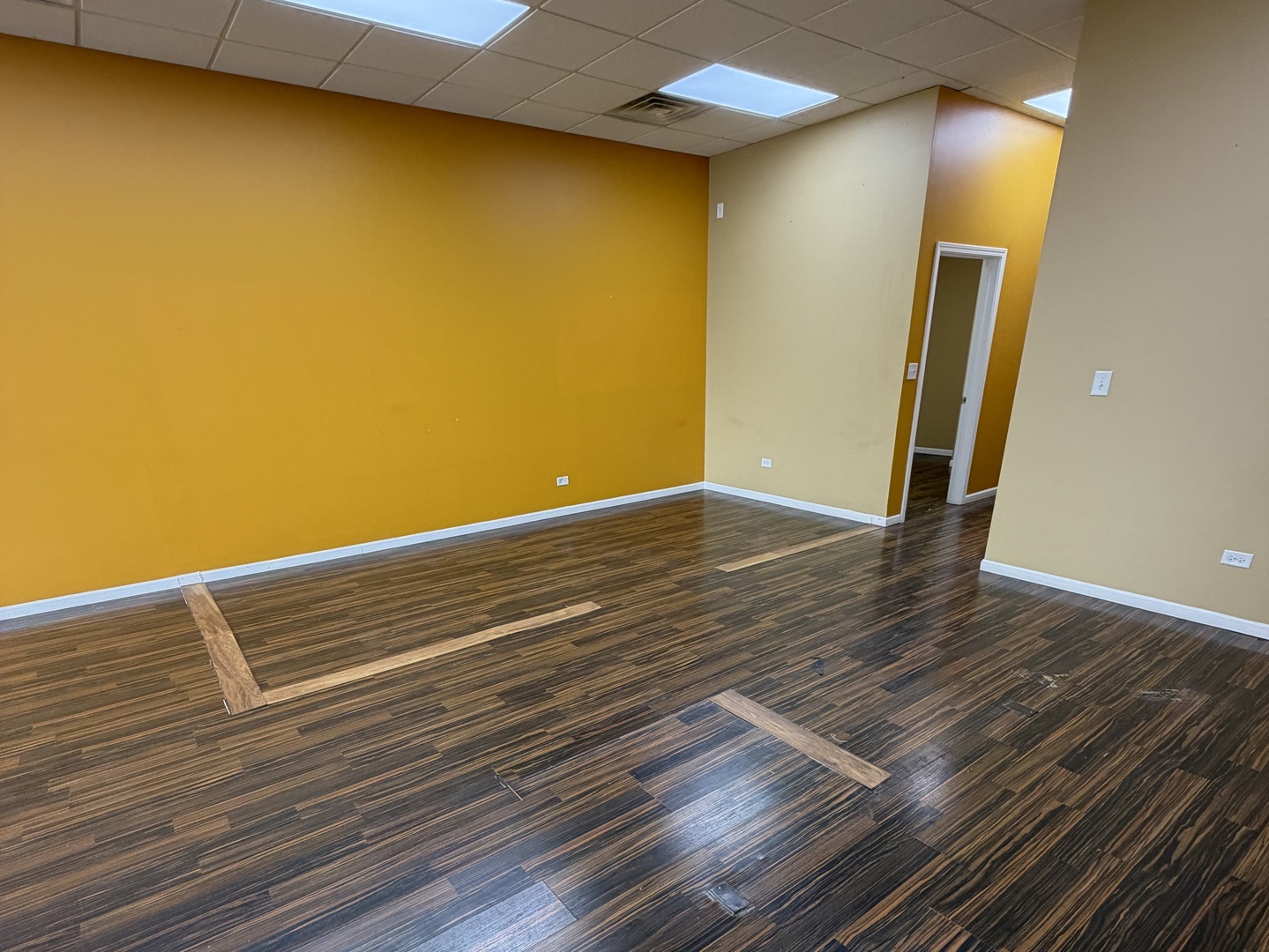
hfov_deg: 102.0
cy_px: 476
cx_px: 634
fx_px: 513
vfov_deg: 85.7
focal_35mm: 14
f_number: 2.2
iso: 200
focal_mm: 2.22
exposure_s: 1/120
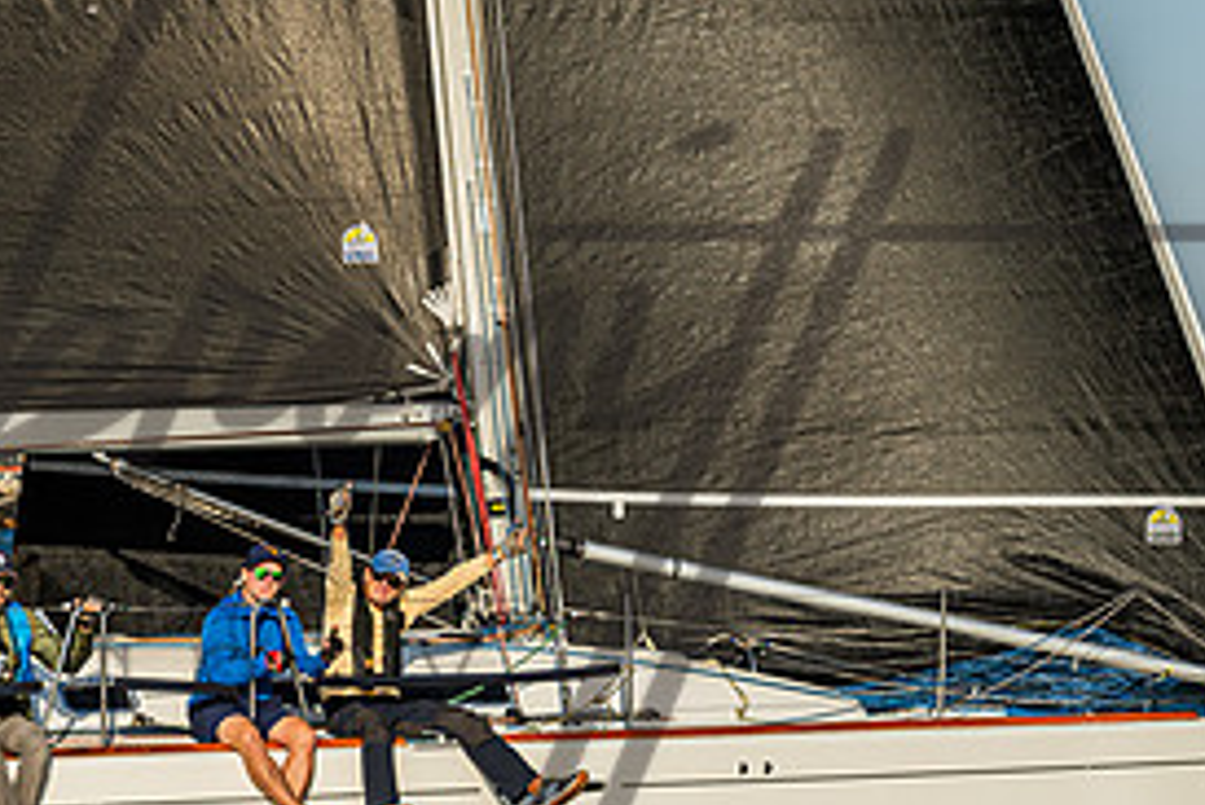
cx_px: 273
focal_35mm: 175
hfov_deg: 11.7
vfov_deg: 7.9
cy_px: 337
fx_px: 5860
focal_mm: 79
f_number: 6.3
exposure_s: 1/800
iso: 100
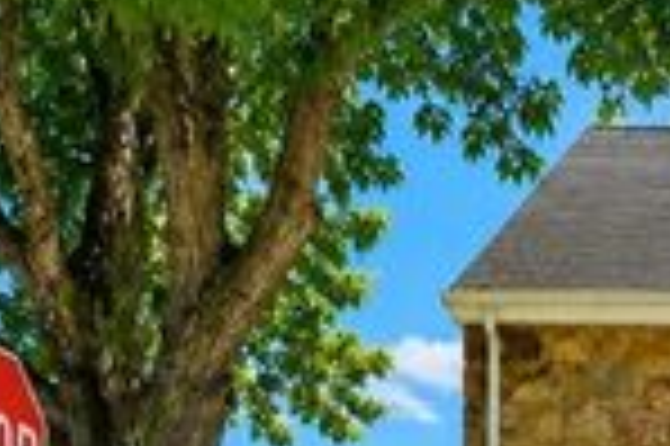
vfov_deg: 17.3
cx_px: 836
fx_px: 1376
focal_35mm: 74
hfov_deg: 24.4
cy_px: 570
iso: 100
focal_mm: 22
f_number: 9
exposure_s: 1/125
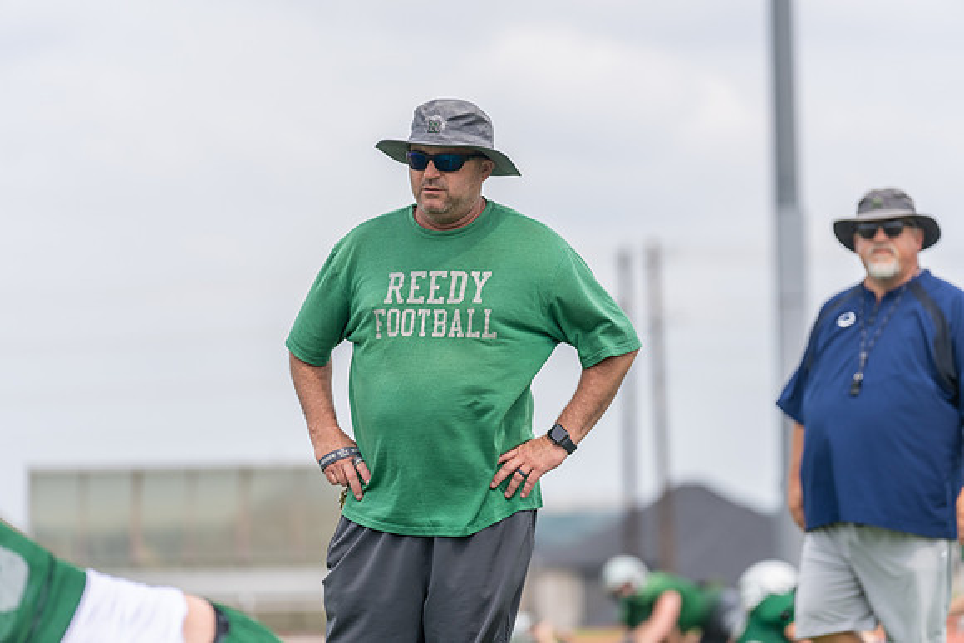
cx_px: 482
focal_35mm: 173
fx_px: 4633
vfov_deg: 7.9
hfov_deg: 11.9
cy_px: 322
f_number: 3.5
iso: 160
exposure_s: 1/1250
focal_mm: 173
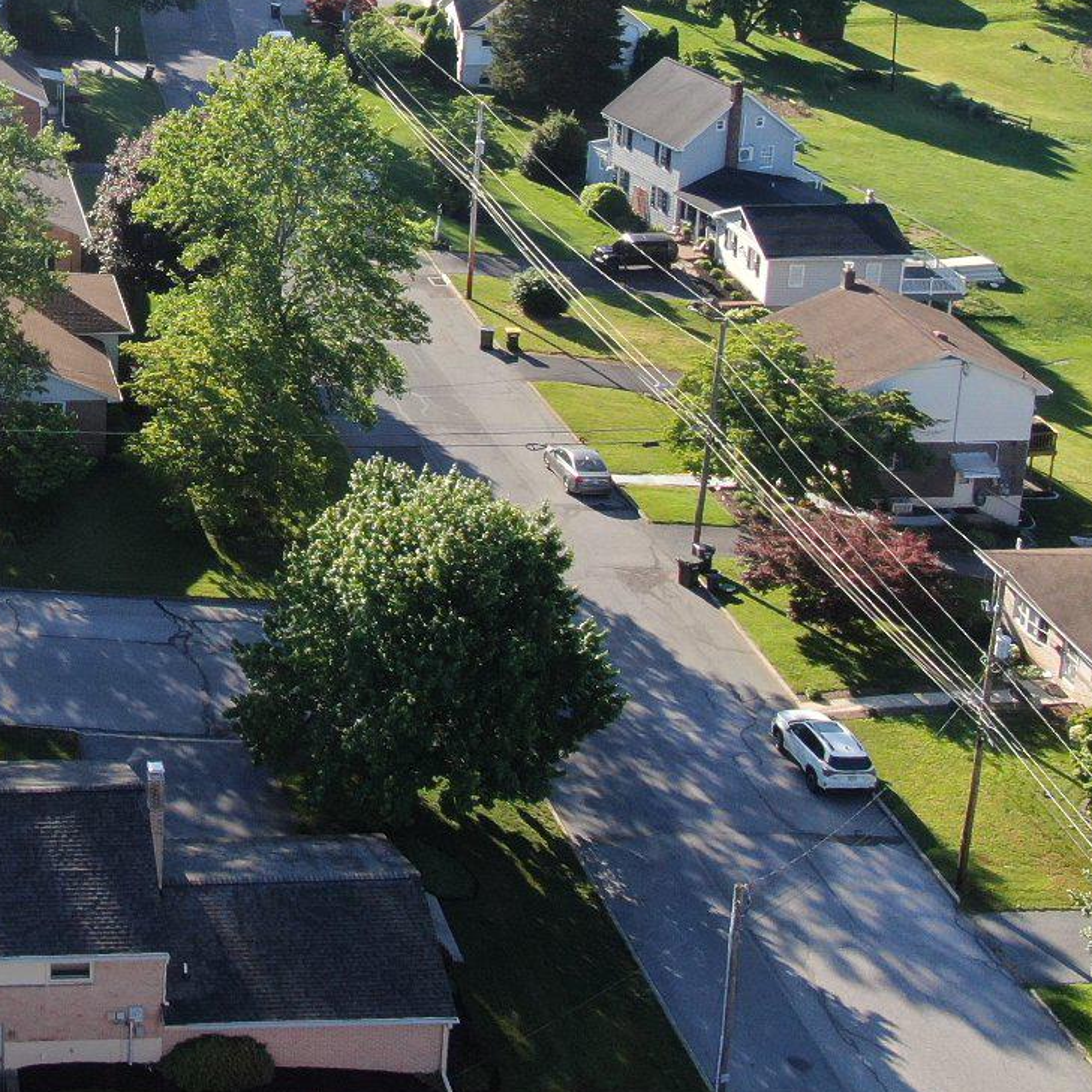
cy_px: 105
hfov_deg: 24.1
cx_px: -108
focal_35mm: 67
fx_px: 2391
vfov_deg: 24.9
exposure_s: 1/500
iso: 100
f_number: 2.9
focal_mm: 4.78
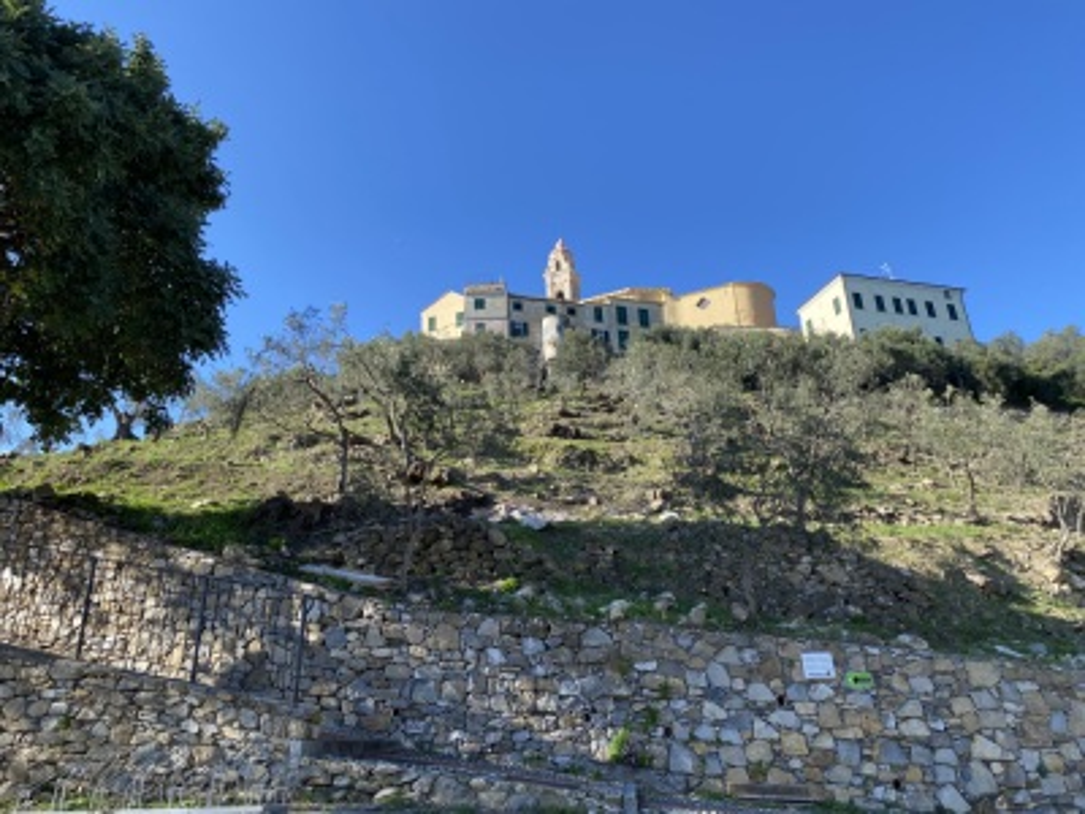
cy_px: 407
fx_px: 815
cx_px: 542
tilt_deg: +21.1
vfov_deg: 53.1
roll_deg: +0.2
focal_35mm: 26
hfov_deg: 67.3
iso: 32
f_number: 1.8
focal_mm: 4.25
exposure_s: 1/1103
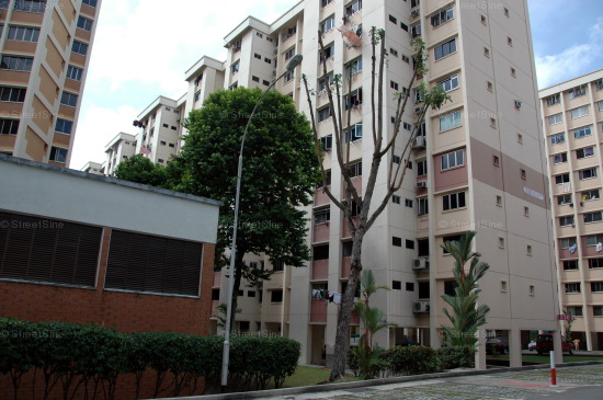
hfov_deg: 67.5
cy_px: 200
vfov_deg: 47.8
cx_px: 302
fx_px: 452
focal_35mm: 27
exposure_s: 1/500
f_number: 5.6
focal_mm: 18
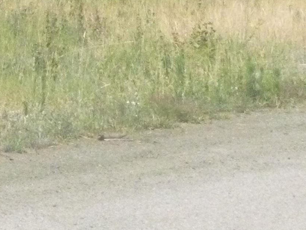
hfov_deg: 8.6
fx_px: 2033
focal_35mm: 230
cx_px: -10
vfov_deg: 6.3
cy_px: -181
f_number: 10
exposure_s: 1/2000
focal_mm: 10.5
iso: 1600
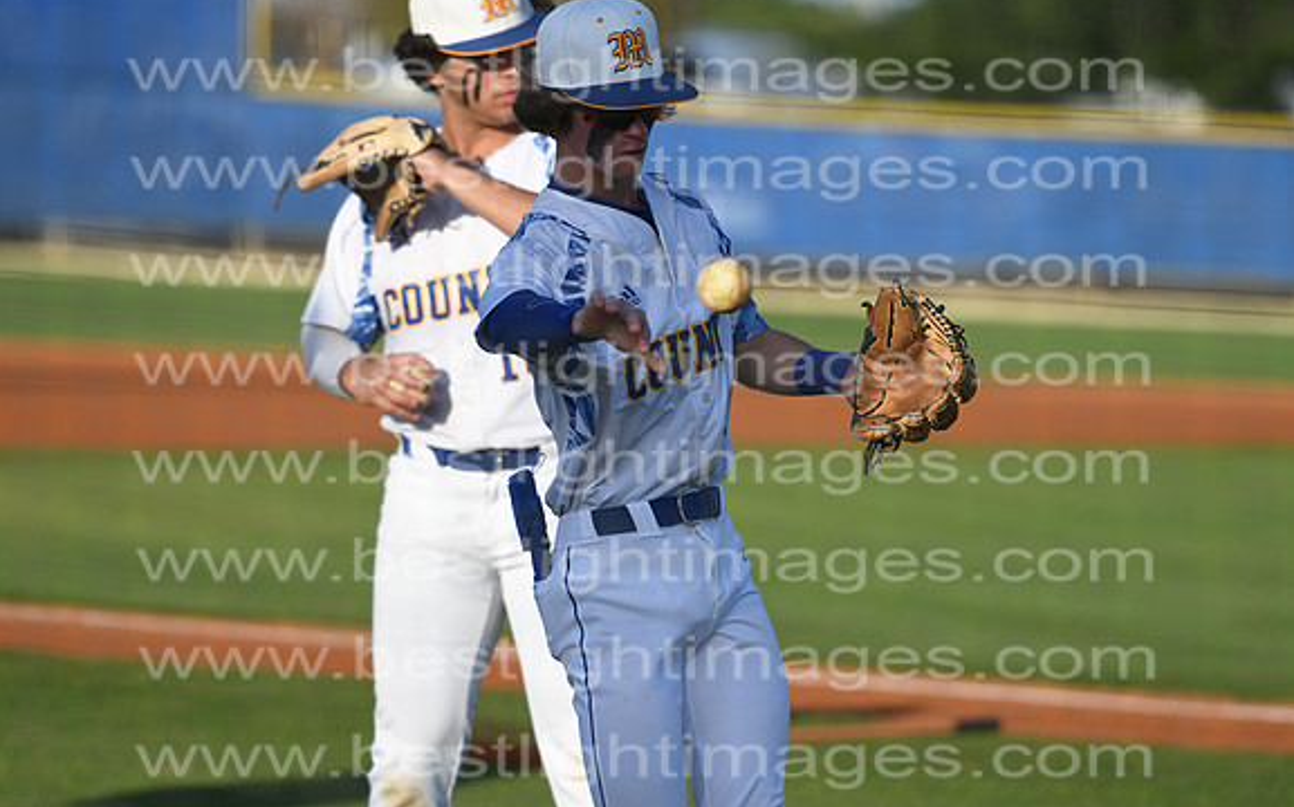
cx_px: 646
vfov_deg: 4.6
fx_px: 10029
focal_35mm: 285
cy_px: 418
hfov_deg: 7.4
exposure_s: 1/2000
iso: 100
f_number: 2.8
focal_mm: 185
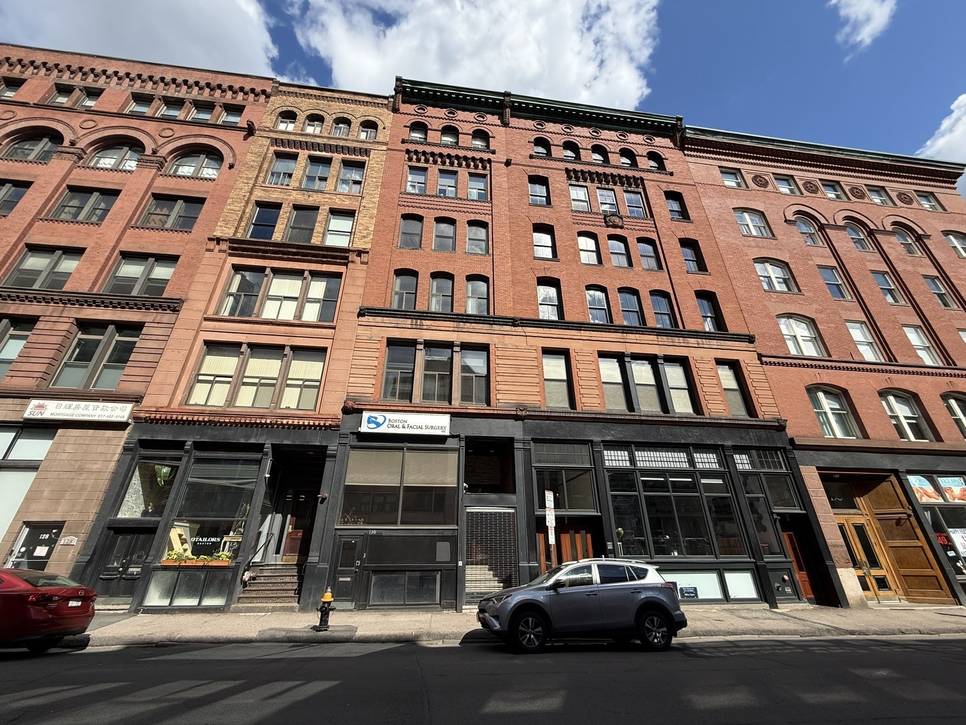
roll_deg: -0.8
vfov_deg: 85.7
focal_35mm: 14
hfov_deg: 102.1
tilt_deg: +27.6
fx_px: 391
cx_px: 483
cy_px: 362
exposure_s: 1/1848
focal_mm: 2.22
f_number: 2.2
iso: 50
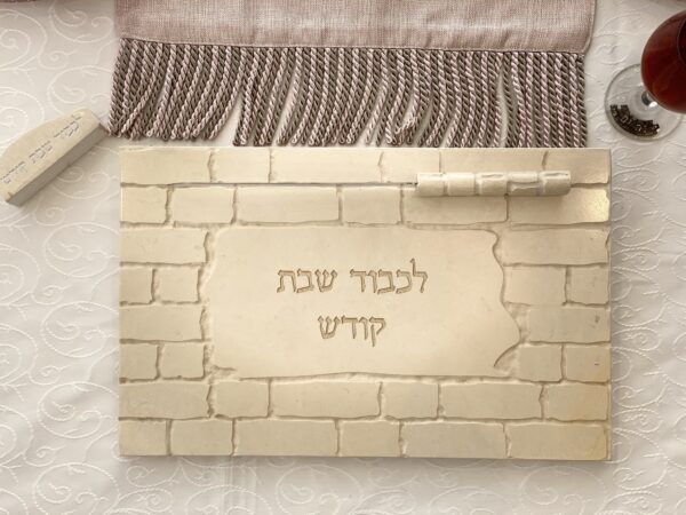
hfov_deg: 36.8
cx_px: 343
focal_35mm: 52
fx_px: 1031
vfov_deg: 28.0
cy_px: 258
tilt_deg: -86.0
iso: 20
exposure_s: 1/189
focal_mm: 6
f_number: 2
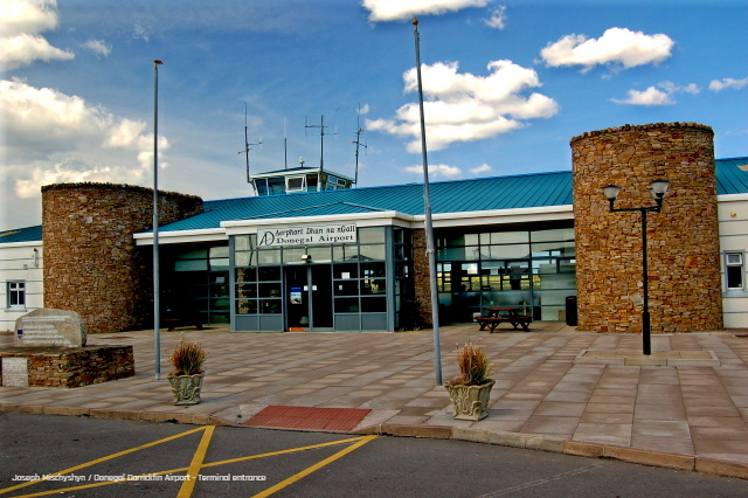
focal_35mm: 34
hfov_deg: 55.1
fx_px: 716
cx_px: 374
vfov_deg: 38.3
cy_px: 249
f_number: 6.3
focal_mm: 23
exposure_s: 1/160
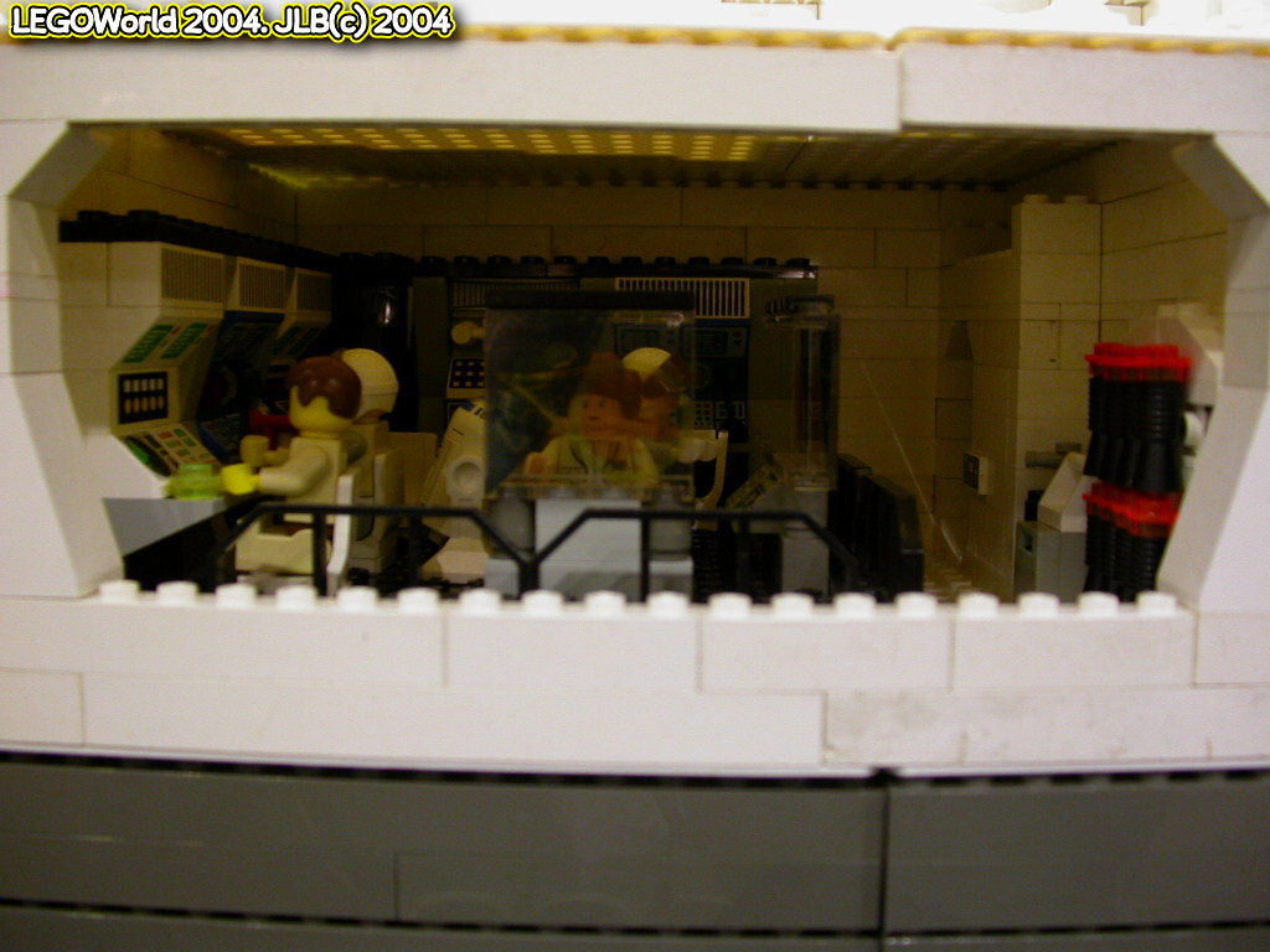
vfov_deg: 37.7
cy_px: 476
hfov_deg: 49.0
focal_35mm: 38
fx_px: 1394
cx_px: 635
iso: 100
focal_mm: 7.85
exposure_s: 1/5.2
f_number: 2.6
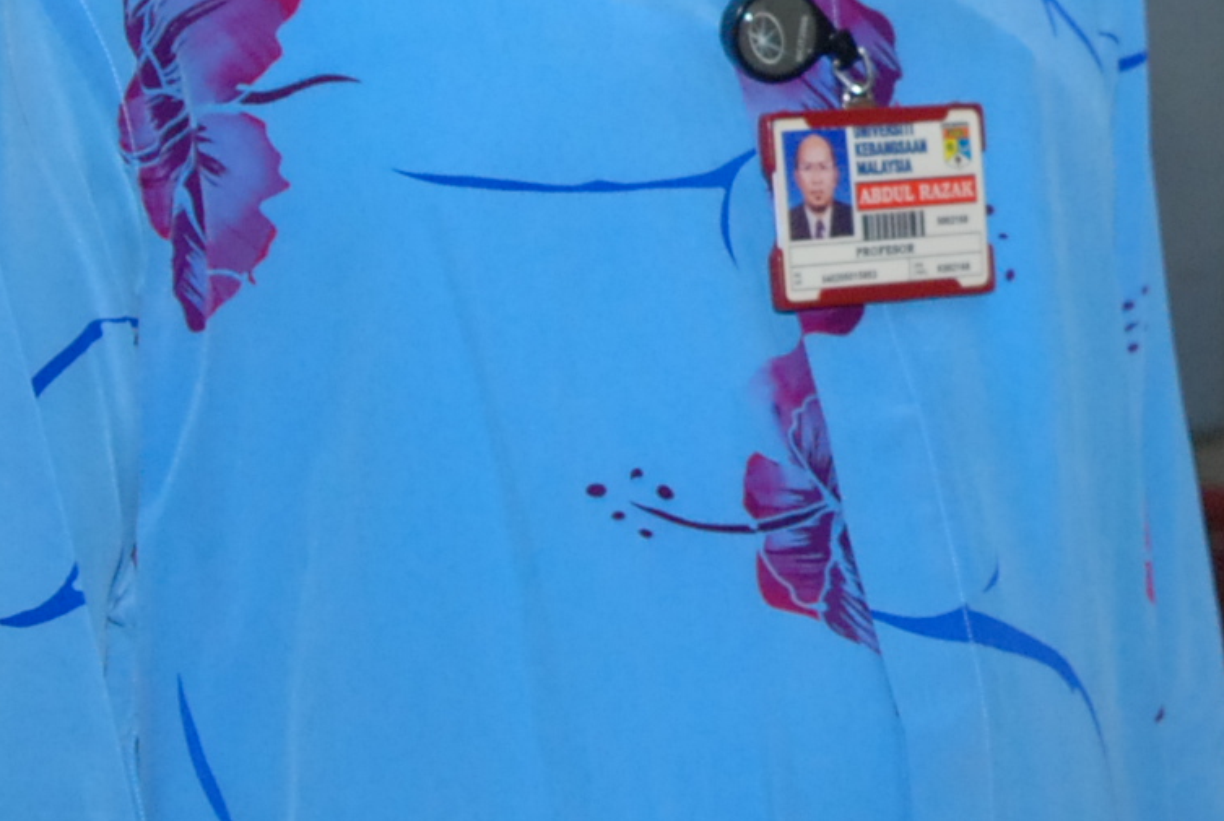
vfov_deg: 7.6
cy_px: -151
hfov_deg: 11.3
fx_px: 6094
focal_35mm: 179
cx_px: 1435
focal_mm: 31
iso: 500
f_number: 4.5
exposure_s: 1/80
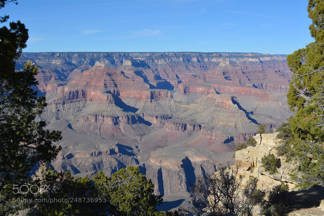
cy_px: 108
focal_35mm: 44
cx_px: 162
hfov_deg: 45.0
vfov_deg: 30.8
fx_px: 391
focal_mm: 29
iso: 400
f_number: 7.1
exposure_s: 1/1600
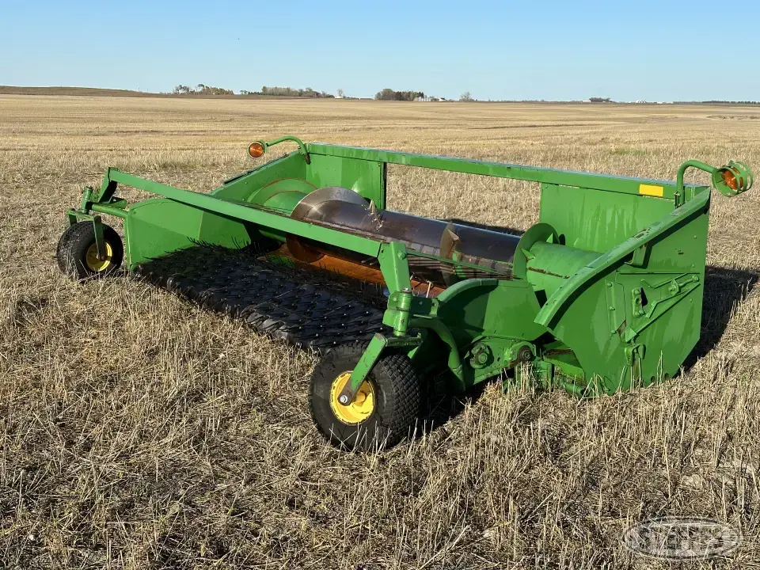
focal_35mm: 48
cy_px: 285
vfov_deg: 30.3
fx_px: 1054
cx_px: 380
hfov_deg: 39.7
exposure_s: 1/2976
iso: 64
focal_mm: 6.86
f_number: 1.78
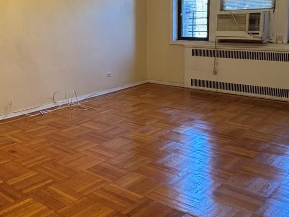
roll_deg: +1.7
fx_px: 351
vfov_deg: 33.8
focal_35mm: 42
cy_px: 59
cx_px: 39
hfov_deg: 41.8
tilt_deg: -6.6
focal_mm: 2.22
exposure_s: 1/120
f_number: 2.2
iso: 320
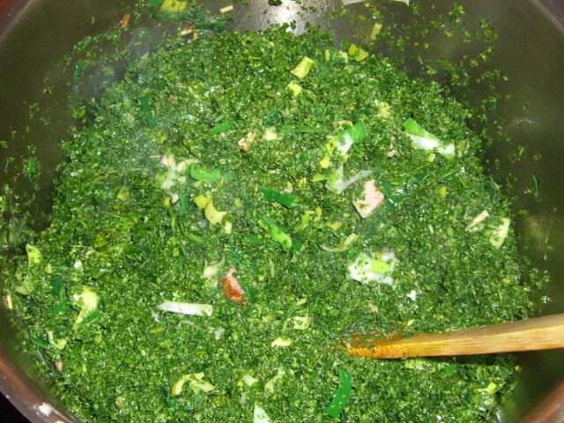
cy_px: 212
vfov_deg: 37.7
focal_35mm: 38
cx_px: 282
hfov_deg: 49.0
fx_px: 619
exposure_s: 1/60
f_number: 2.7
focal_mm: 6.2
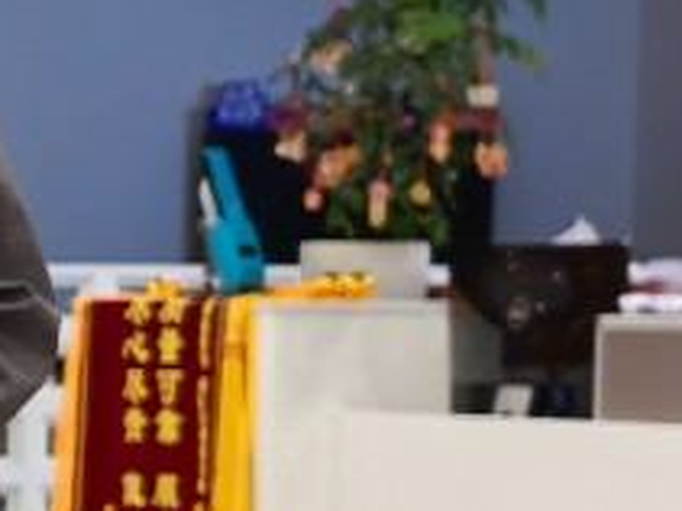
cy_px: 530
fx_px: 4037
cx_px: -1406
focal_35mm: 205
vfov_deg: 7.2
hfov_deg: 8.1
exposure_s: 1/100
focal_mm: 6.98
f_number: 1.4
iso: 125
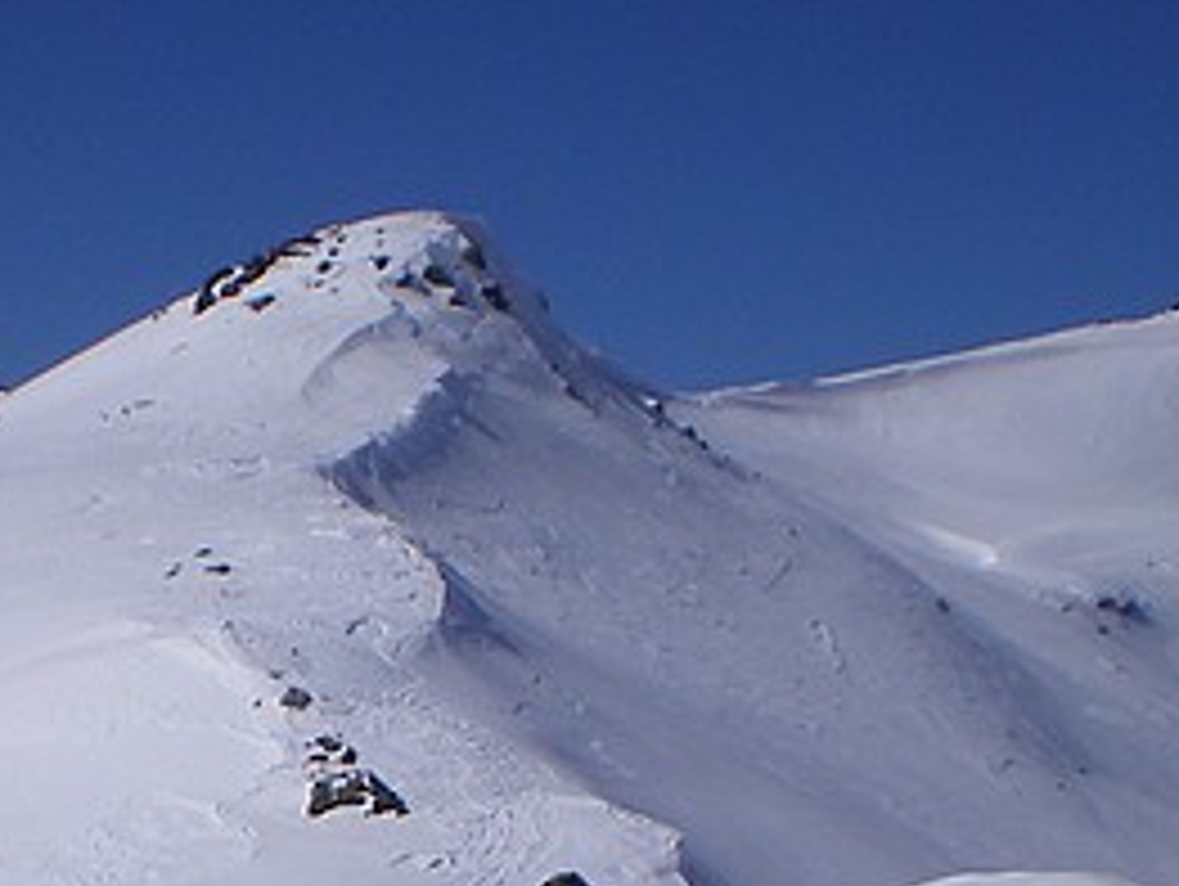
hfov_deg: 16.7
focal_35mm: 116
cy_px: 1318
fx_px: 3955
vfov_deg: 12.2
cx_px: 50
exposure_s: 1/1250
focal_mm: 6.3
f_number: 4.6
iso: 64
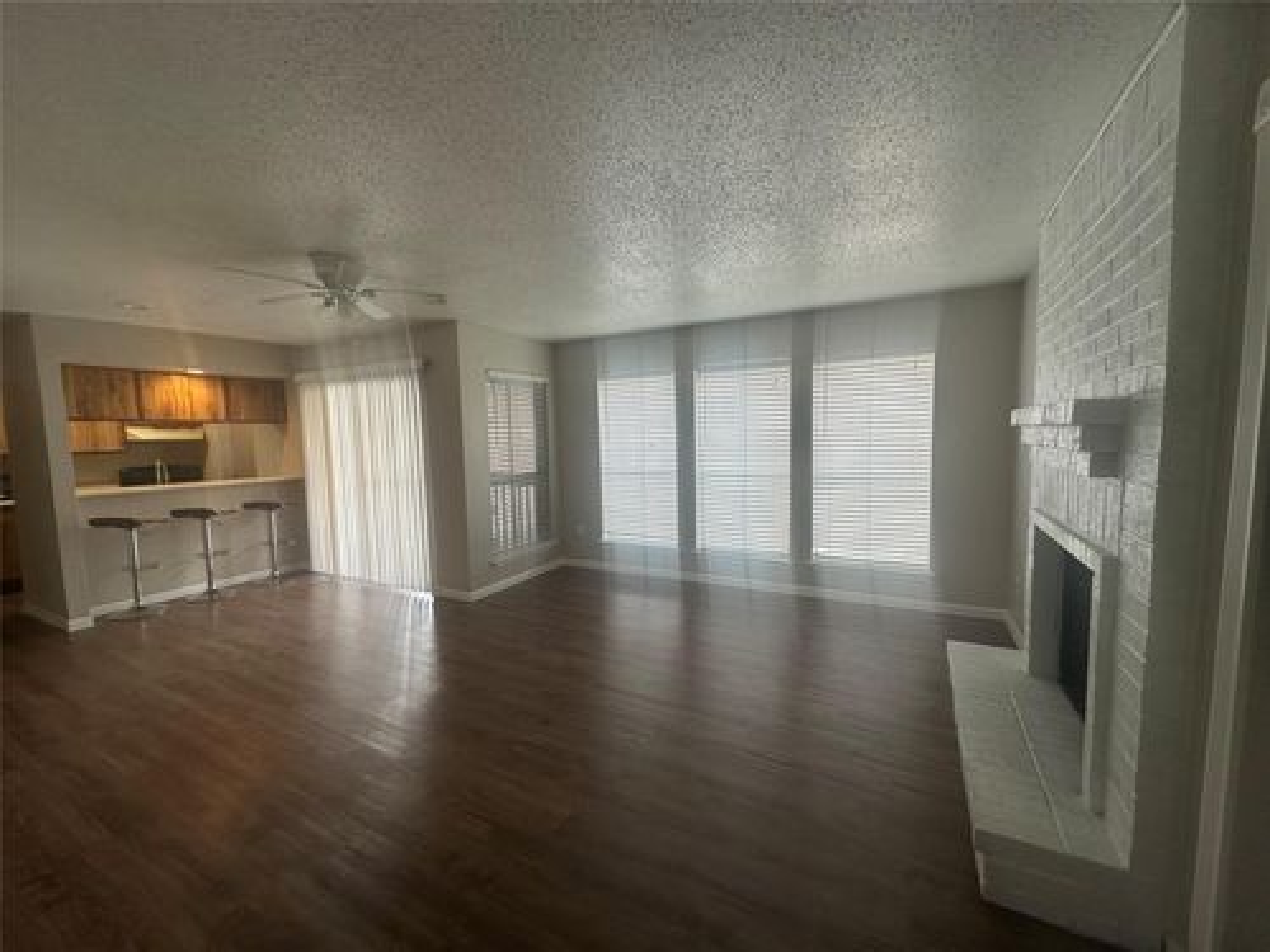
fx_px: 514
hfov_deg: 102.1
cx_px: 635
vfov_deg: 85.7
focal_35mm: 14
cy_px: 476
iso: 64
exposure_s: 1/120
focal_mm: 2.22
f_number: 2.2
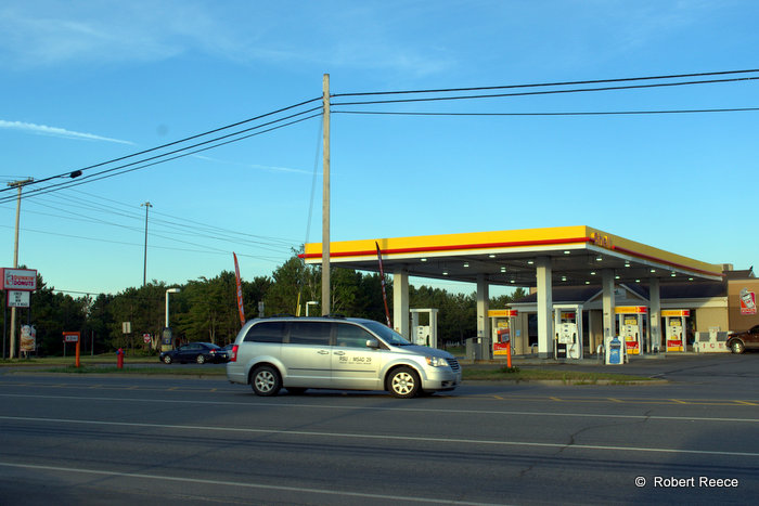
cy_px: 253
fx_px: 886
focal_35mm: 42
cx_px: 380
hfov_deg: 46.4
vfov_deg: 31.9
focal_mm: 28
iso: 200
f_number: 8
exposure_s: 1/200
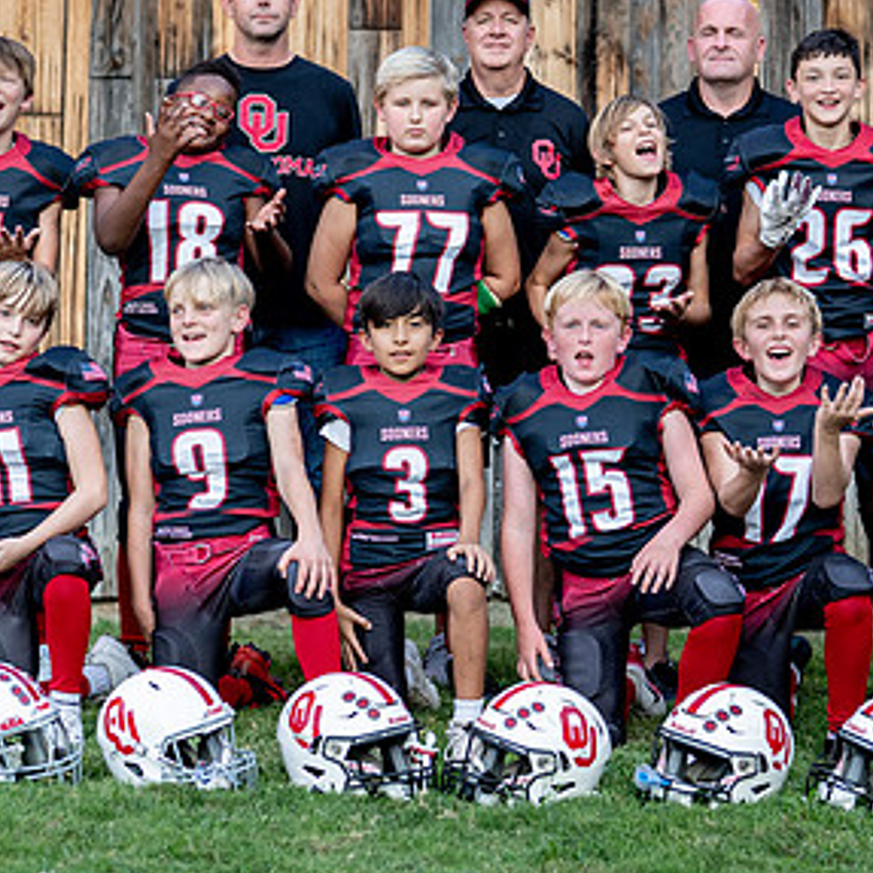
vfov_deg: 13.4
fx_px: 3709
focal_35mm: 130
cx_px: 441
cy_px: 319
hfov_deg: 13.4
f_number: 1.8
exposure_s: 1/1250
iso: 400
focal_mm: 50
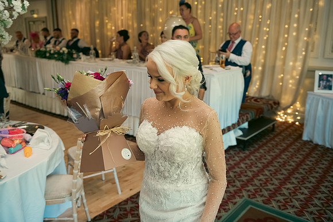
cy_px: 111
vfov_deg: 41.1
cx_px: 166
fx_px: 296
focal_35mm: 32
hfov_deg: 58.7
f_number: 3.5
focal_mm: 32
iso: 800
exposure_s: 1/160
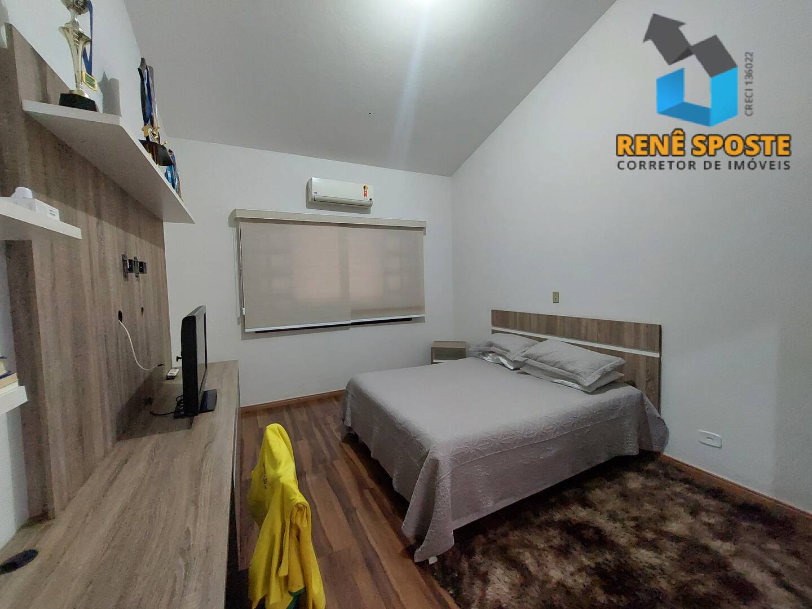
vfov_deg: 89.9
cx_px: 406
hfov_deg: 106.2
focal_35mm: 13
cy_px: 304
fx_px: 305
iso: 500
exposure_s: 1/24
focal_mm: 1.74
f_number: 2.2
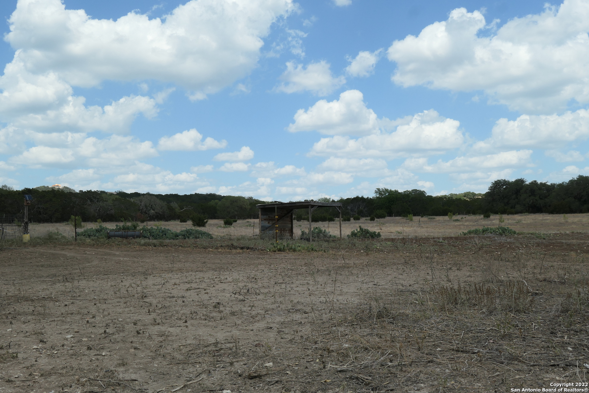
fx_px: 622
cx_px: 294
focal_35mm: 38
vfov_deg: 35.1
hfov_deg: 50.7
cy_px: 196
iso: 200
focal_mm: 14
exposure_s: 1/800
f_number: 6.3
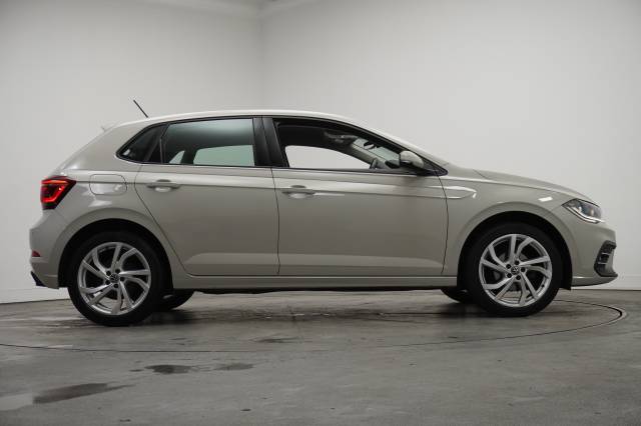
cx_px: 320
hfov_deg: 42.3
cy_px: 213
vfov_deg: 28.9
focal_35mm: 46
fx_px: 827
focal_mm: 31
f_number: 5.6
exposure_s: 1/100
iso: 1000
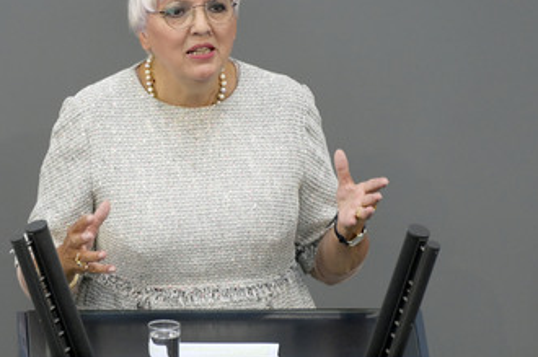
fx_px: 10207
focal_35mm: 684
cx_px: 196
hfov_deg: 3.0
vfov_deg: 2.0
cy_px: 173
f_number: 5.6
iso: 6400
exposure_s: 1/400
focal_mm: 500
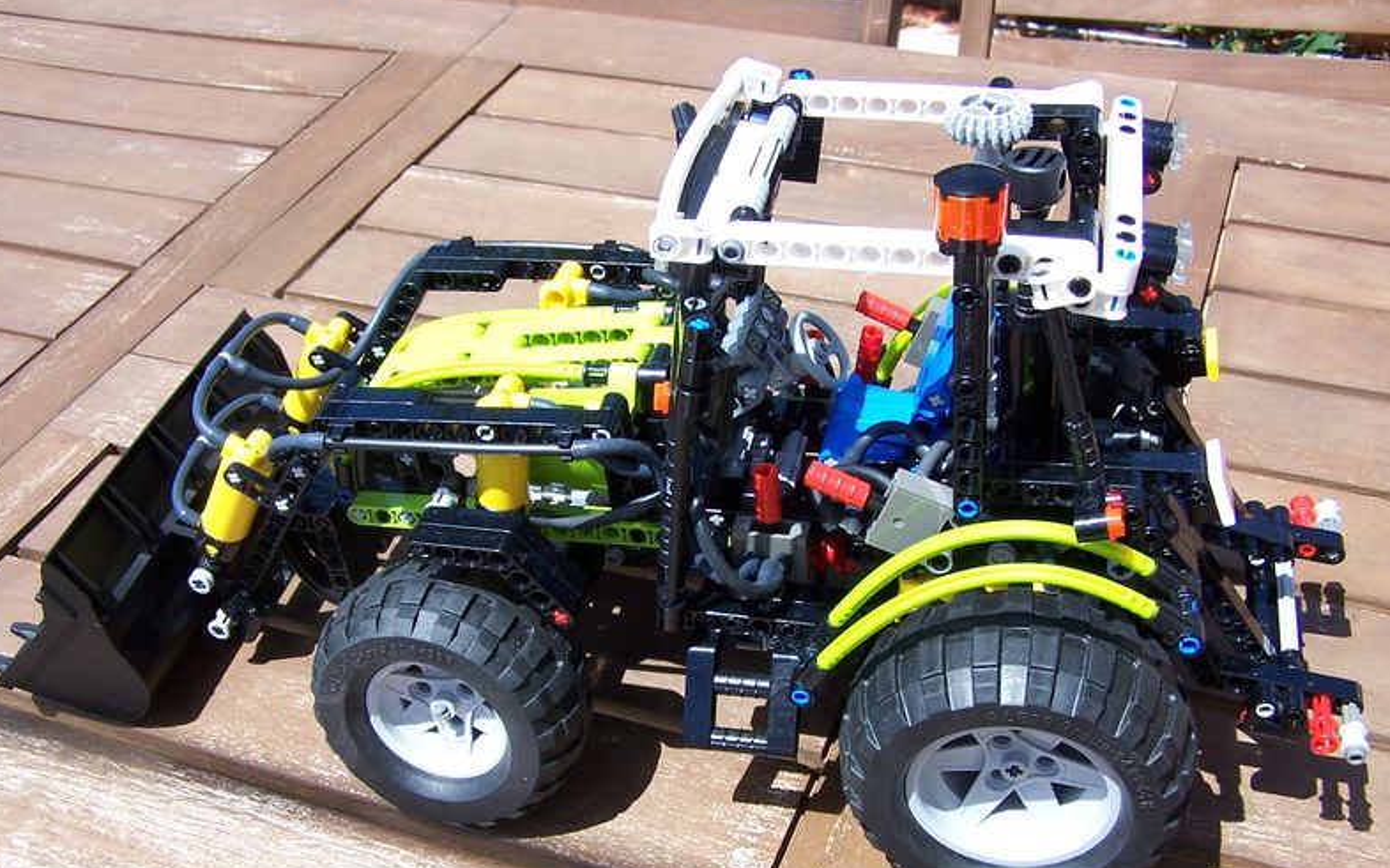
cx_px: 697
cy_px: 516
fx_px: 1553
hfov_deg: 48.2
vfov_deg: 31.2
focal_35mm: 41
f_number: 4
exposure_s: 1/500
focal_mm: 6.3
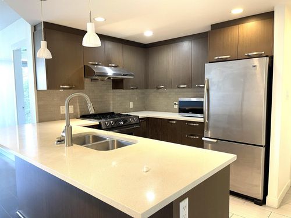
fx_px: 210
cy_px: 109
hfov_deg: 69.4
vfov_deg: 54.9
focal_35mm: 25
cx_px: 146
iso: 100
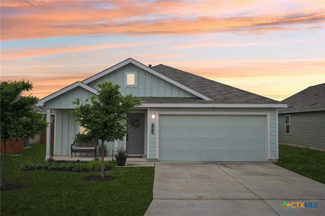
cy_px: 108
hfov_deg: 55.8
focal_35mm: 34
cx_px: 162
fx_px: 307
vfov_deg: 38.8
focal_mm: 34
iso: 100
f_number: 8
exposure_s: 1/125
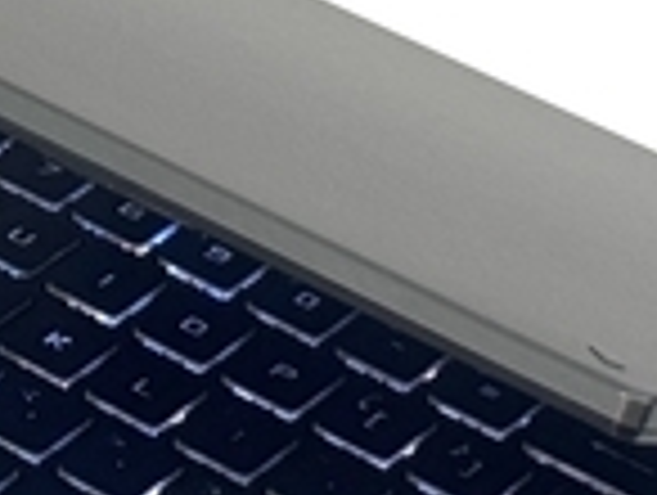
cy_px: 212
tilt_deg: -36.4
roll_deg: +0.6
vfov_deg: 5.7
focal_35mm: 263
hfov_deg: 7.5
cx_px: -76
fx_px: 5000
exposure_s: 1/121
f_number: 1.78
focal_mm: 6.76
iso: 50
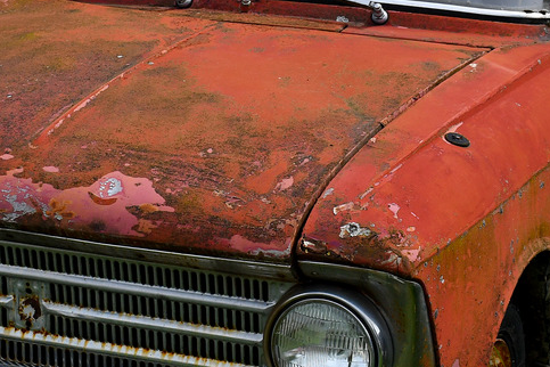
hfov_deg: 19.4
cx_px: 184
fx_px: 1604
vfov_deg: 13.0
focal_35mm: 105
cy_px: 94
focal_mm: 26
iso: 200
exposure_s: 1/1000
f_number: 6.3
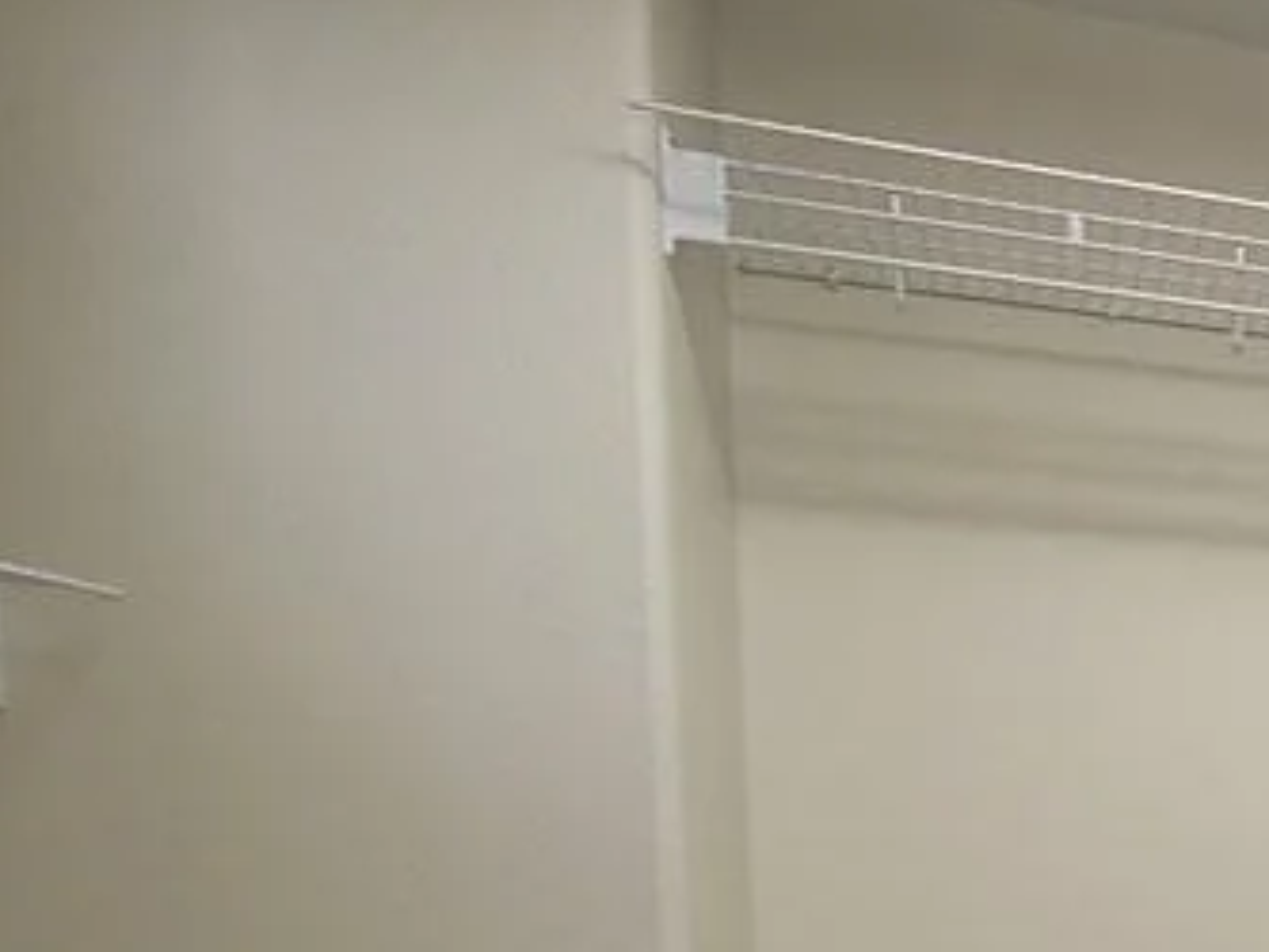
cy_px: 971
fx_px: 1467
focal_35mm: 40
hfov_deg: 33.7
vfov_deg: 32.8
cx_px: 1658
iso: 250
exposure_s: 1/60
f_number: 2.2
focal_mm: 2.2
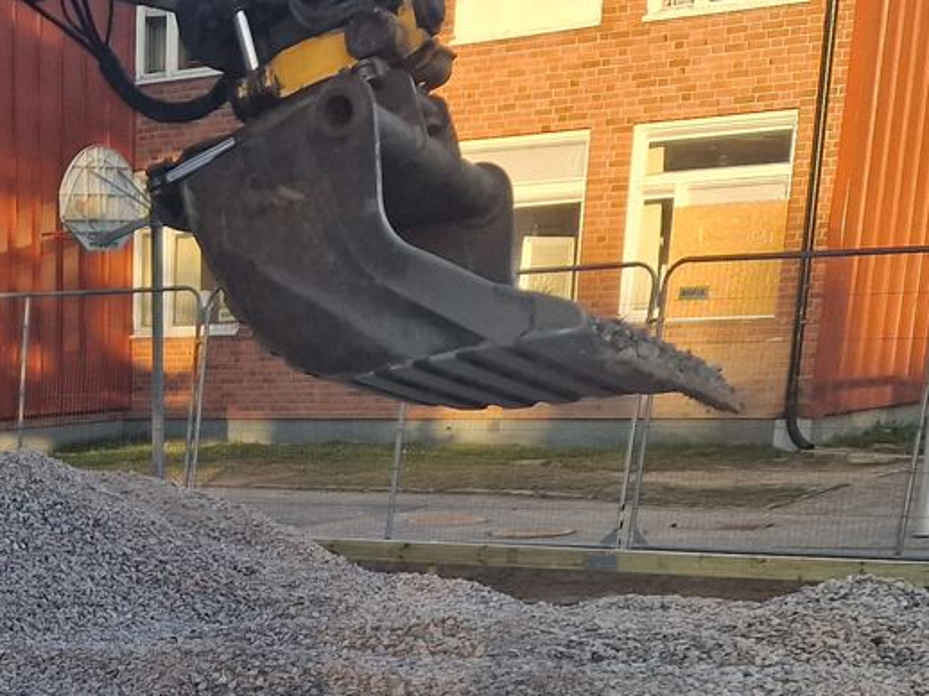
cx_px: -93
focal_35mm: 80
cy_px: 1008
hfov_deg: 23.0
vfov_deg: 16.9
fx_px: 2146
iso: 50
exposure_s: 1/282
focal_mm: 6.4
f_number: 1.8
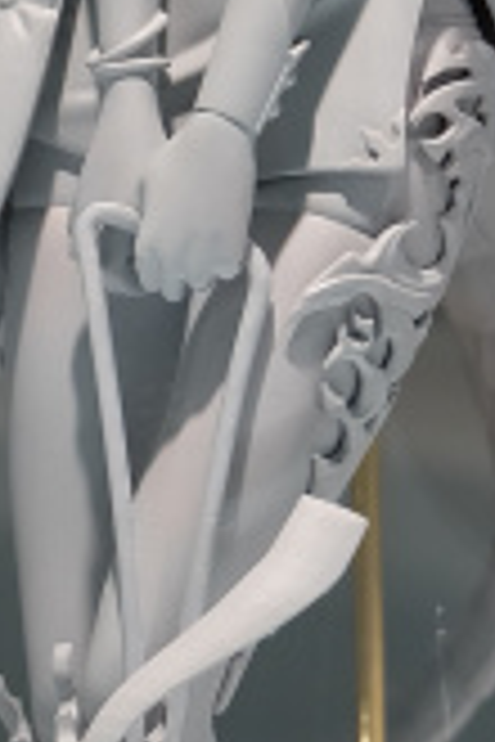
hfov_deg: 5.6
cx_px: 353
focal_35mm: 247
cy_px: 238
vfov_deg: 8.3
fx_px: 5094
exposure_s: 1/125
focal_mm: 34
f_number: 5
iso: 400
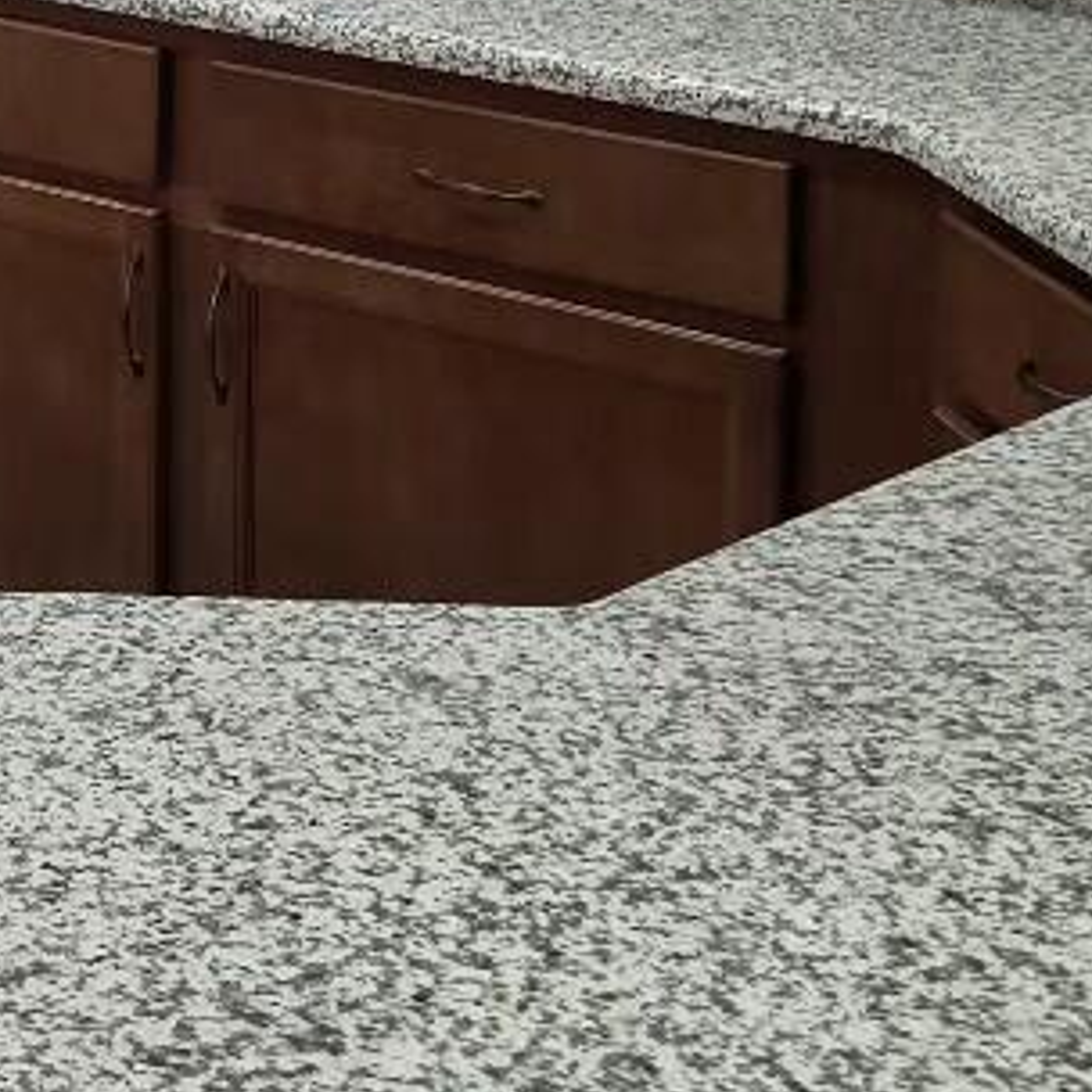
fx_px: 3819
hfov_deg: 14.9
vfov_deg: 15.1
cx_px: -629
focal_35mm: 107
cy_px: -514
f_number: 1.4
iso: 160
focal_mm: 6.5
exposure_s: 1/120
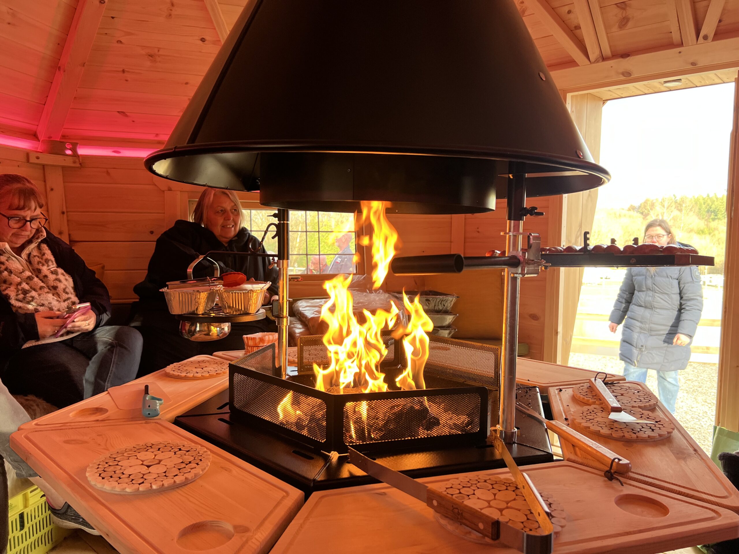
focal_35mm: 26
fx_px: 555
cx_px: 370
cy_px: 277
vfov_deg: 53.1
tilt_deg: -4.7
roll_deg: +0.0
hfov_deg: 67.3
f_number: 1.5
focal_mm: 5.7
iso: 80
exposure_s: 1/121
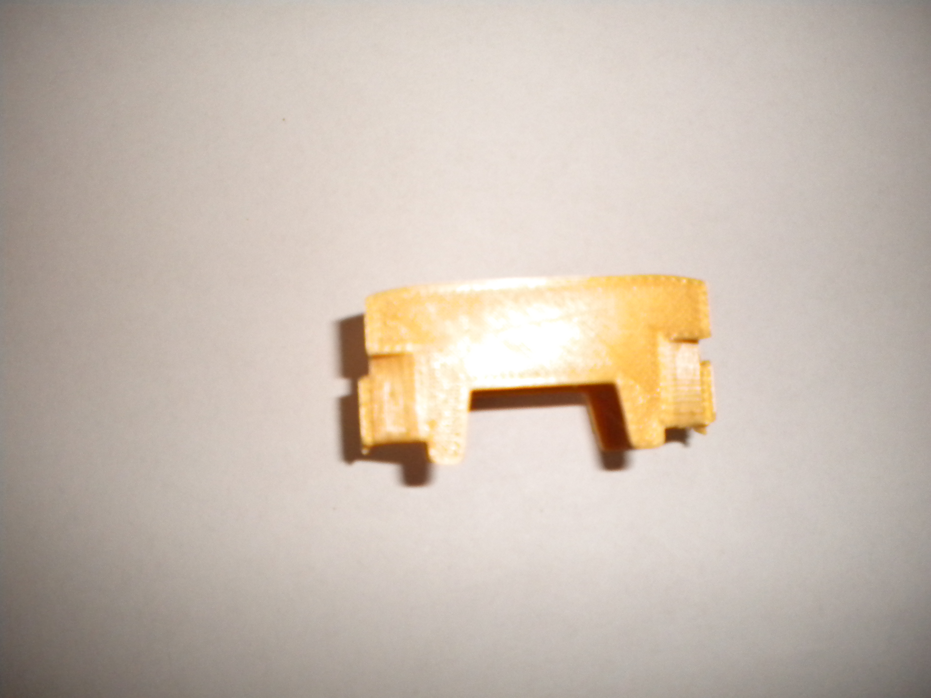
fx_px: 941
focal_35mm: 35
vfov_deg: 40.7
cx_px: 466
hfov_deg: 52.6
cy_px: 349
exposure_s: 1/30
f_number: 3.1
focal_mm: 6.3
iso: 400
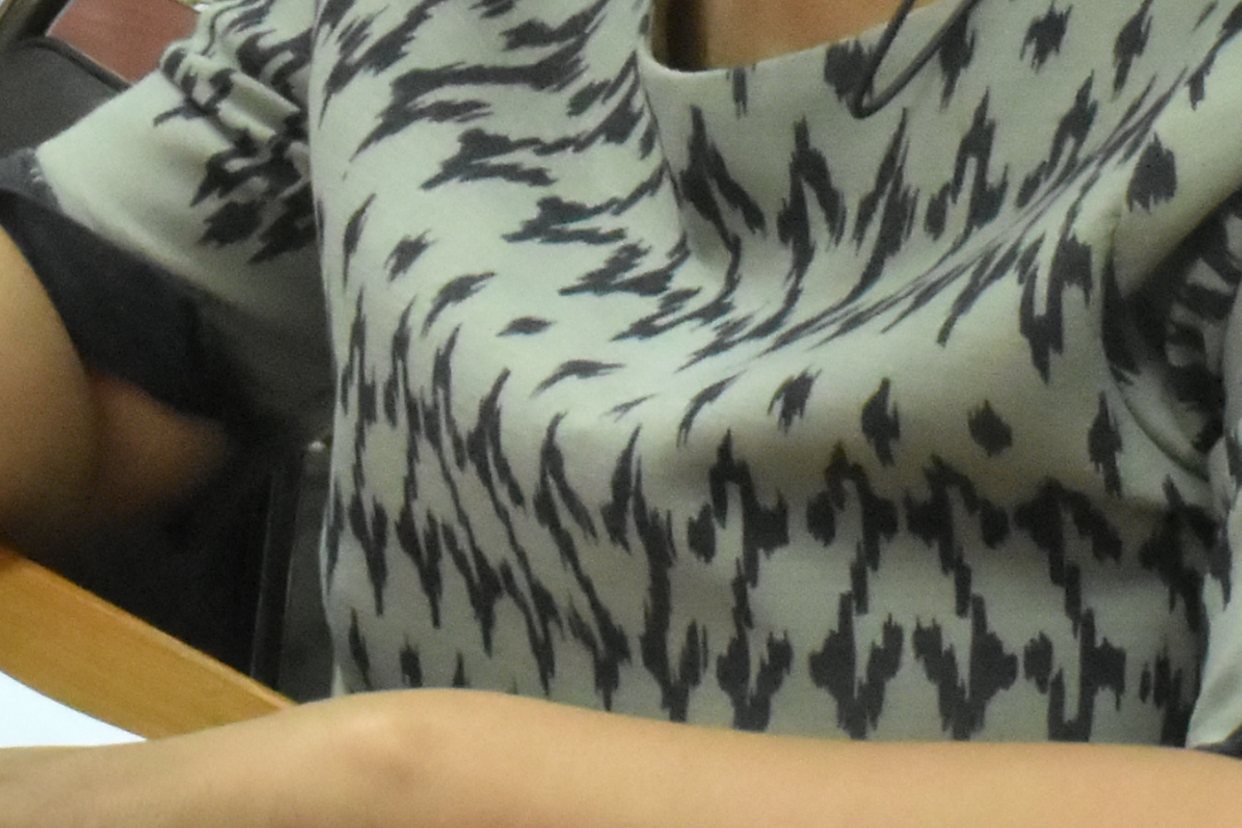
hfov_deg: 9.1
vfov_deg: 6.1
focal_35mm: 225
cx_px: 856
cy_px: 87
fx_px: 7768
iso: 3200
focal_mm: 35
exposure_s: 1/20
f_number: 18
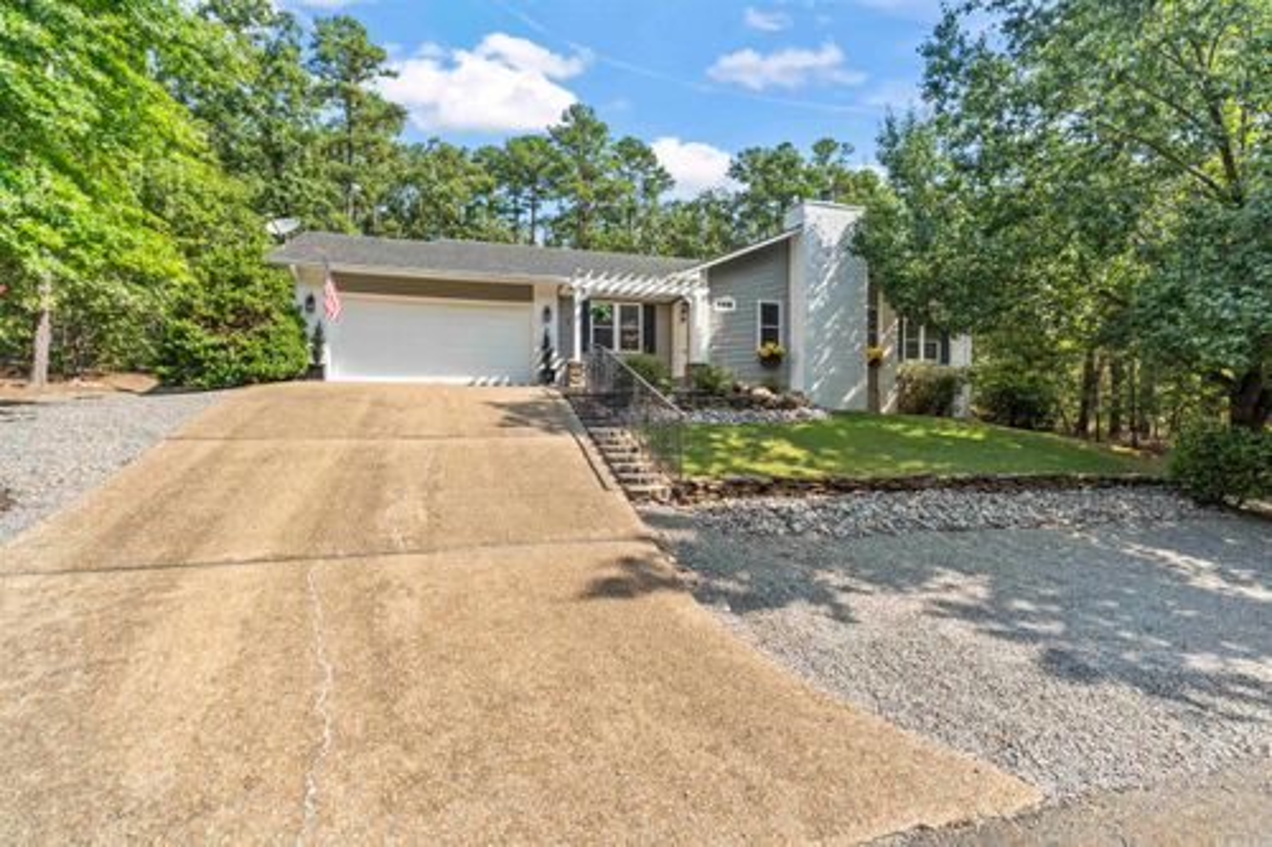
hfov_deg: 93.3
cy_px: 424
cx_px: 636
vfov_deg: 70.4
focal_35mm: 17
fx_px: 600
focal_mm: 17
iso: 80
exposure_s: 1/160
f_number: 4
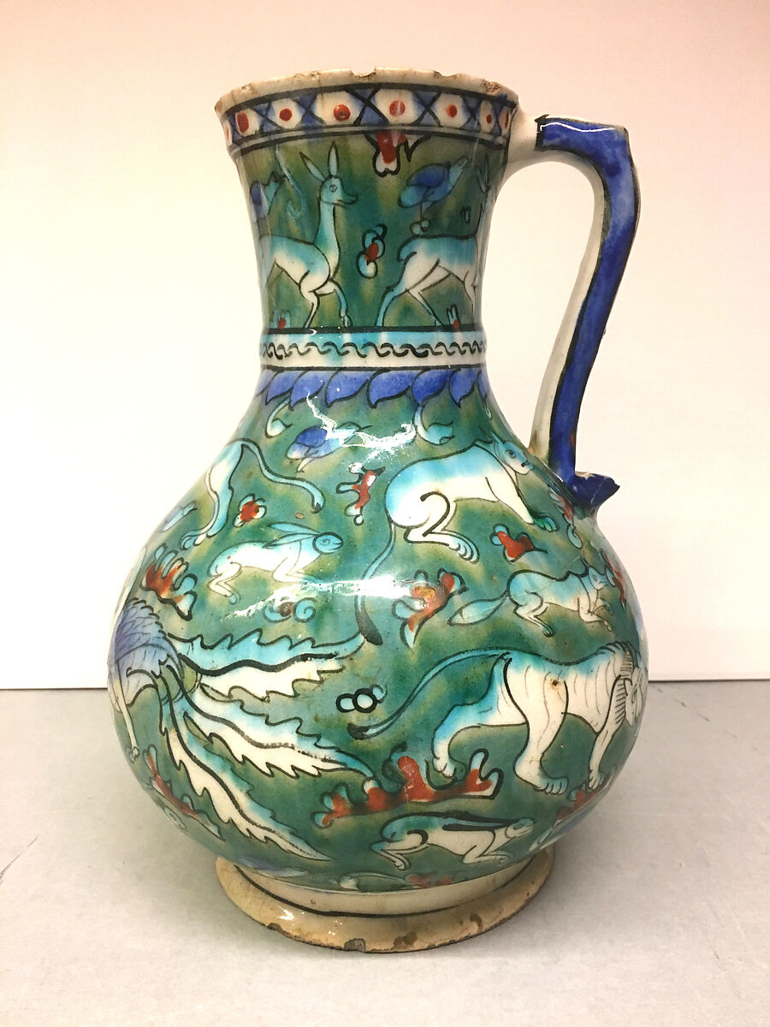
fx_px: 860
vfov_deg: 61.7
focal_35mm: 29
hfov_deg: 48.2
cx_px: 385
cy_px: 514
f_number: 2.2
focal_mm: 4.15
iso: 125
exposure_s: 1/30
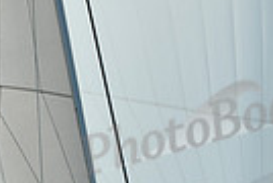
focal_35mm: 302
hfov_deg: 6.8
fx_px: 2295
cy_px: 257
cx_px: -22
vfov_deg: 4.6
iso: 320
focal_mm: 70
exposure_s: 1/640
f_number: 7.1
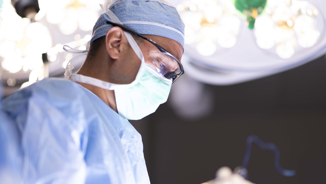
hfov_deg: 23.7
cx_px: 164
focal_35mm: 90
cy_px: 107
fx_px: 778
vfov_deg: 13.4
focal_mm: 85
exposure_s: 1/100
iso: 200
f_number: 1.4
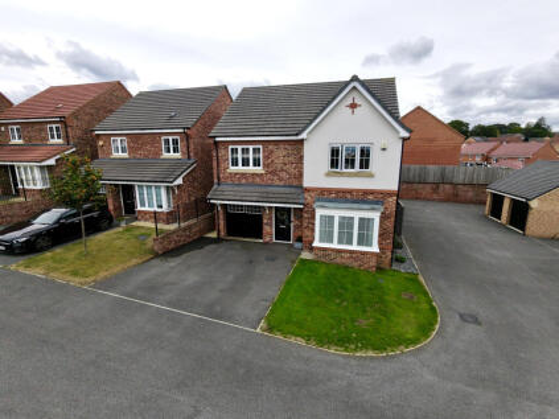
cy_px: 210
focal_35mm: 16
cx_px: 280
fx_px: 258
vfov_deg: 78.1
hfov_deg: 94.5
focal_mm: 3.05
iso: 230
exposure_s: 1/1250
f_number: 2.2
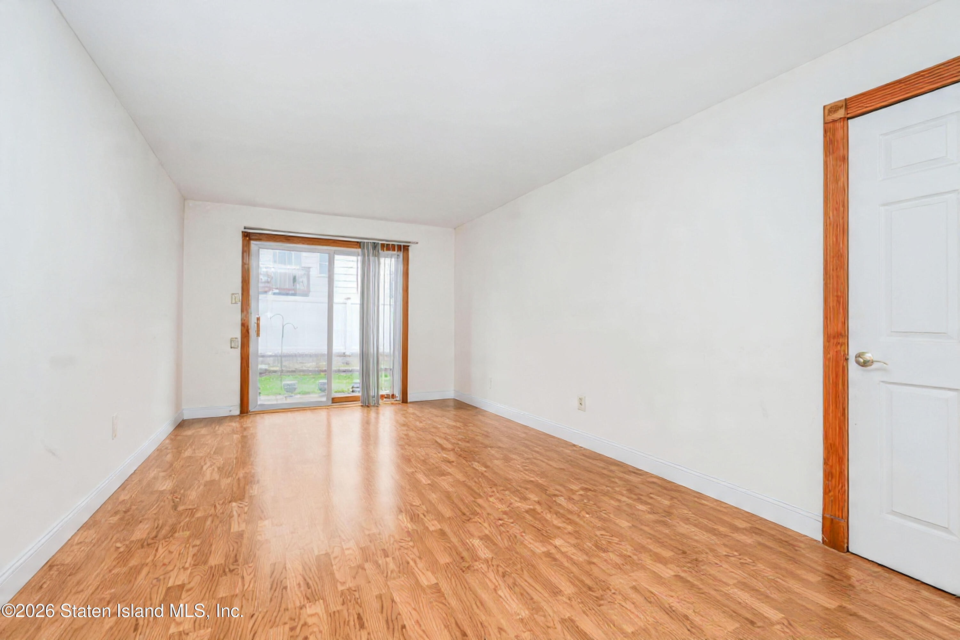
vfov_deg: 73.7
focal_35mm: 16
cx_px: 480
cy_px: 320
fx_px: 427
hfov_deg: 96.7
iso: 50
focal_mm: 16
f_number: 5.6
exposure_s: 1/60
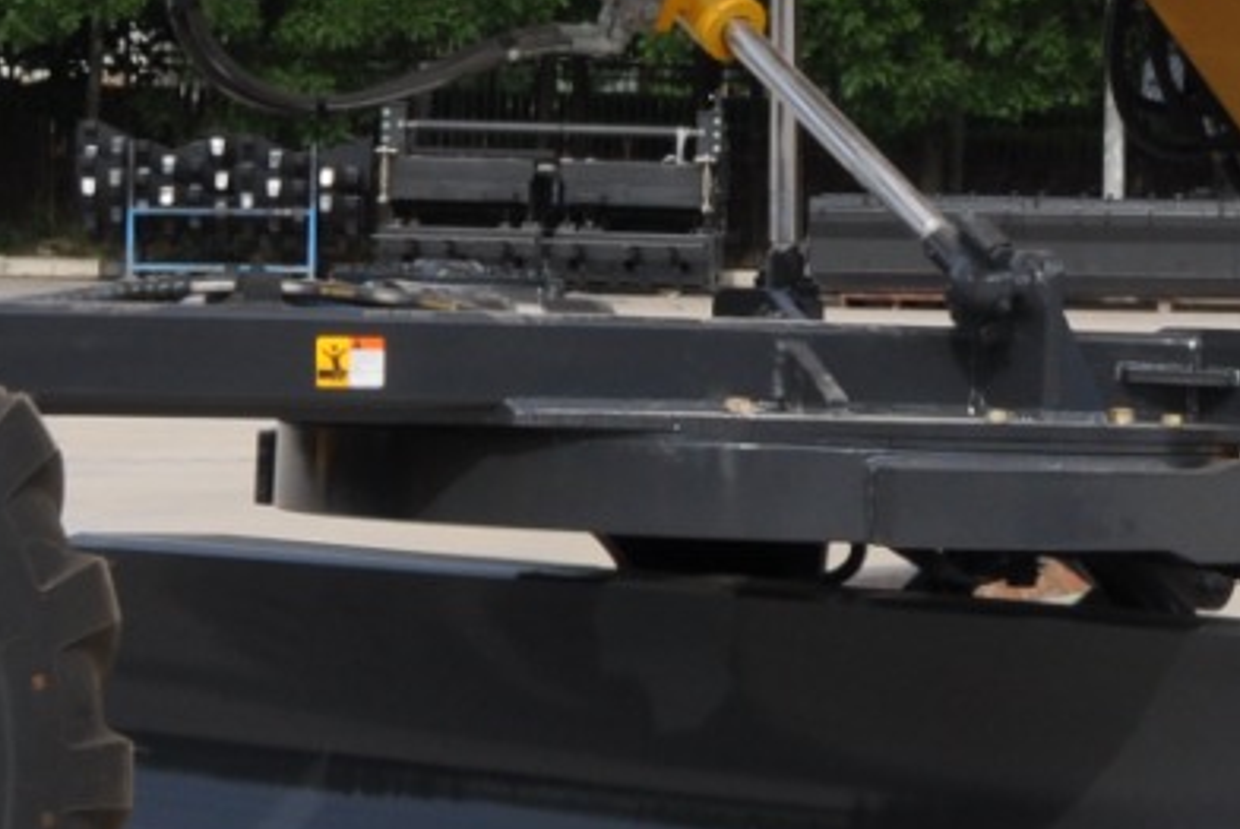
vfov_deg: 8.2
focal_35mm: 168
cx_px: 1019
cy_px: 184
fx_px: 5791
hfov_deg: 12.2
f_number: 9
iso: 200
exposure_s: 1/320
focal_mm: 22
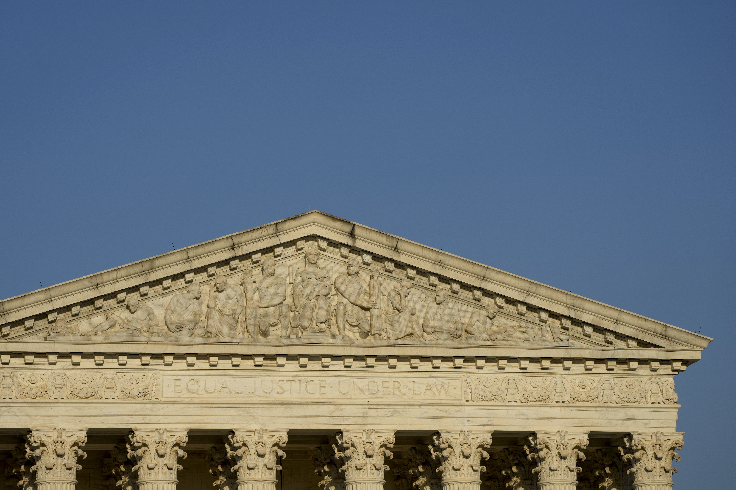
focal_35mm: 170
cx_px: 321
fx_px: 3475
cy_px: 265
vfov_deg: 8.1
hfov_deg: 12.1
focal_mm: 150
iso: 250
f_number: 8
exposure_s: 1/1600
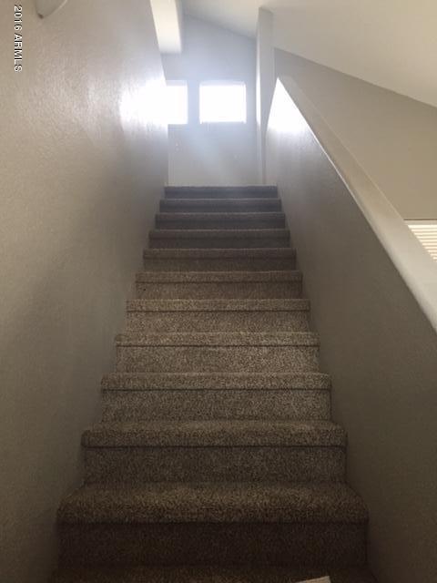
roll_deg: +0.4
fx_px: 488
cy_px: 292
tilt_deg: +7.2
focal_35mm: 29
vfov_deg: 61.7
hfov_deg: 48.2
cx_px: 218
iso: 160
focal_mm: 4.15
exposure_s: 1/30
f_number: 2.2
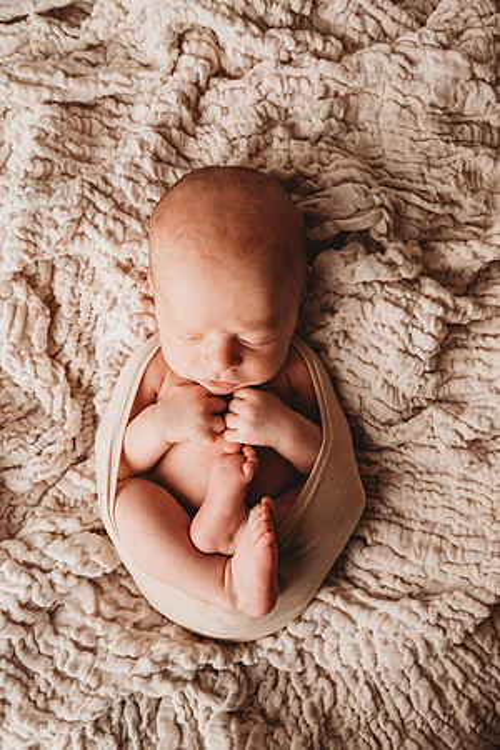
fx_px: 729
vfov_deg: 54.4
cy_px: 375
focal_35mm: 35
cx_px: 250
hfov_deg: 37.9
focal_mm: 35
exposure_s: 1/160
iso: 100
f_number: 4
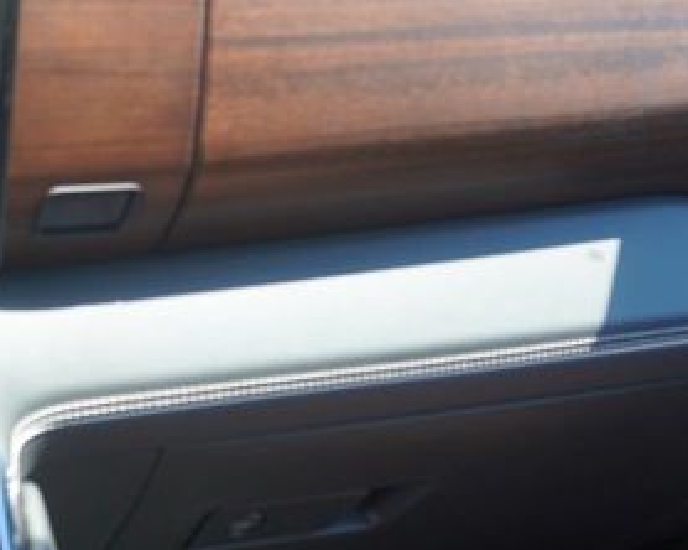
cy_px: 312
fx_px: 1689
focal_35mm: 83
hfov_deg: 21.4
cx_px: -129
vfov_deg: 18.5
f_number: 4
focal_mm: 16
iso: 160
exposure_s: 1/160
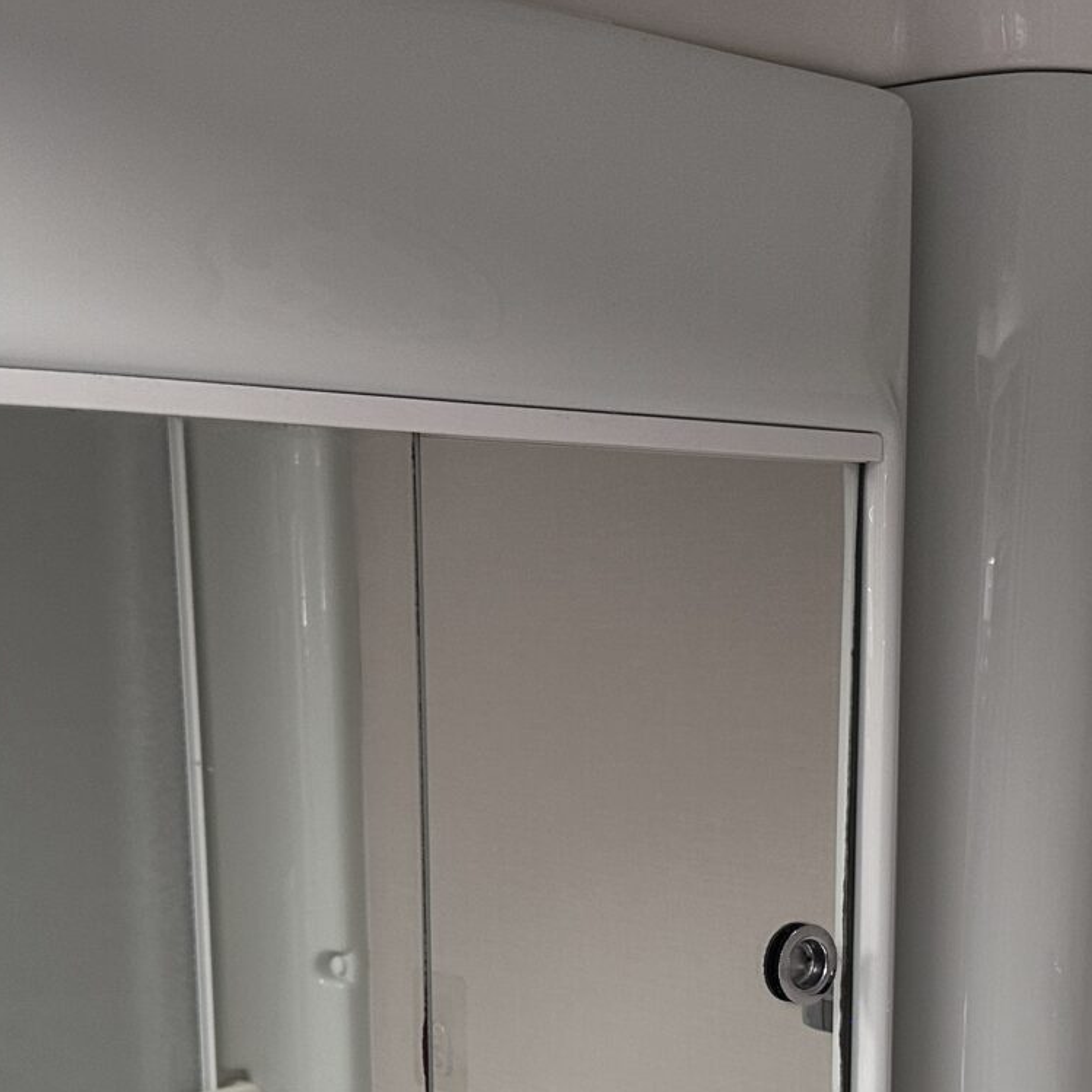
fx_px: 2070
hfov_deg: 29.4
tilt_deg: -10.0
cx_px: 709
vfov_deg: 28.4
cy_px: 977
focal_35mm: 58
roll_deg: -1.6
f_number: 1.78
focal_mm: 6.86
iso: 250
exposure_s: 1/60
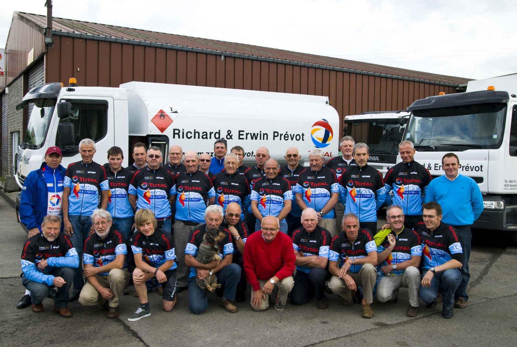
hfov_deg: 57.2
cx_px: 258
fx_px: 475
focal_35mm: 33
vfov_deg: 40.1
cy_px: 174
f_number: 7.1
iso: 320
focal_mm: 22
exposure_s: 1/200
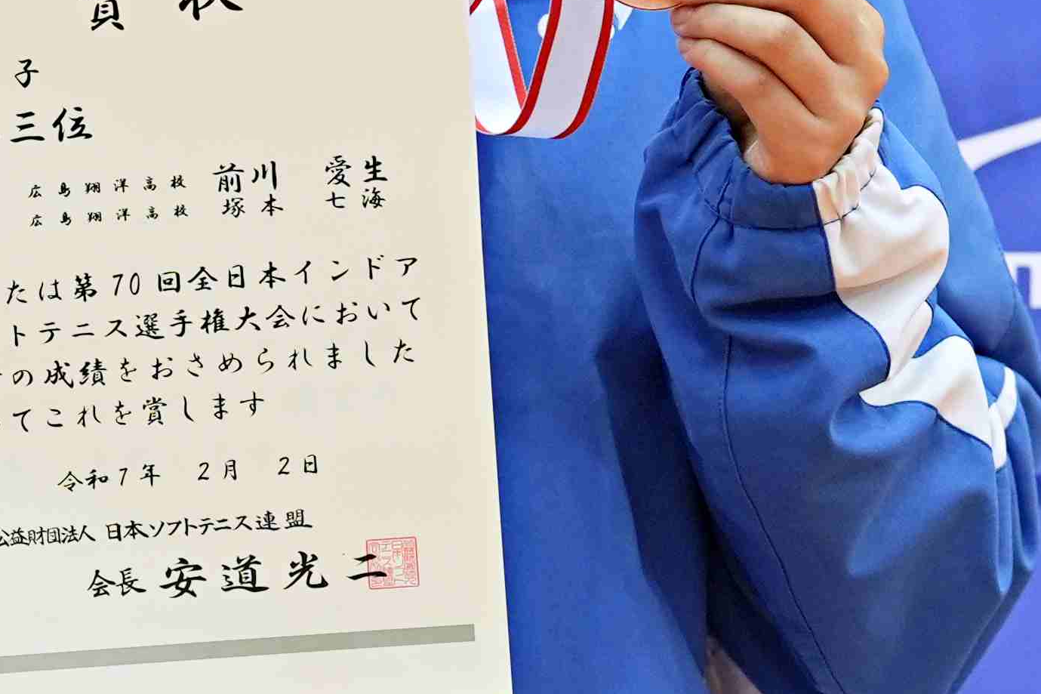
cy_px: 97
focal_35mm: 322
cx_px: -334
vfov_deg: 4.3
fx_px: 9309
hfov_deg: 6.3
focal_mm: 74
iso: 800
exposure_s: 1/200
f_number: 2.8
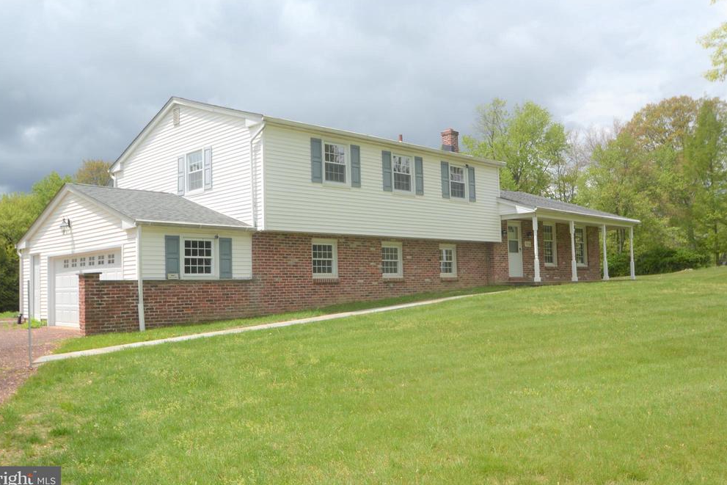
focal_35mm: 31
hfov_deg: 60.3
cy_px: 242
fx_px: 626
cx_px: 355
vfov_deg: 42.3
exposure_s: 1/200
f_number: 7.1
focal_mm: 20
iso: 100
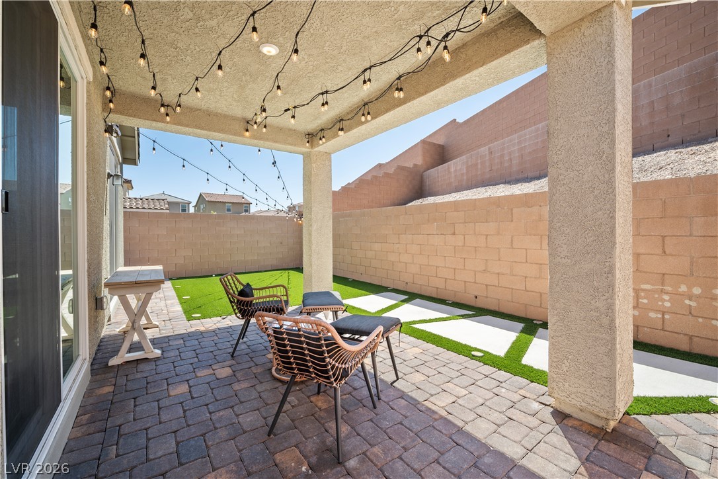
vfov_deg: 81.2
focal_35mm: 14
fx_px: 279
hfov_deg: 104.3
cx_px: 359
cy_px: 240
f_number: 9
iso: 100
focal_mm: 14
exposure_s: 1/15
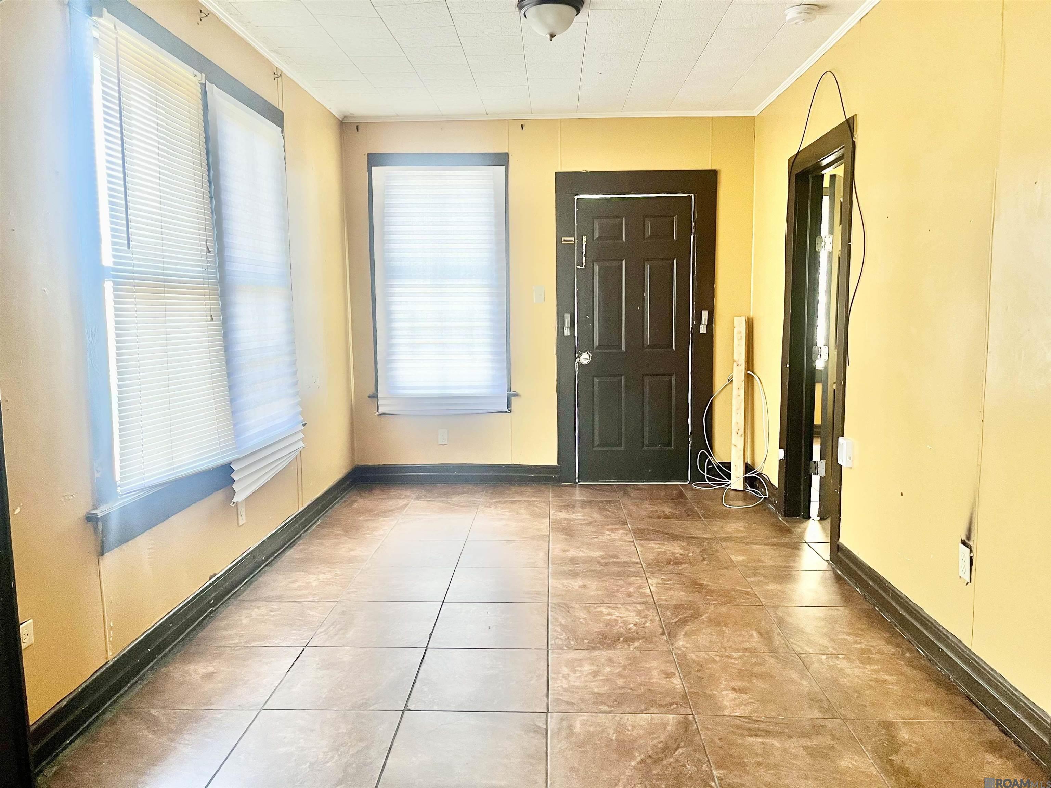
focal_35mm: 26
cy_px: 394
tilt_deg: -6.3
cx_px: 526
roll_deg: +1.0
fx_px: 789
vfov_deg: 53.1
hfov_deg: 67.3
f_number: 1.6
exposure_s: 1/87
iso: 125
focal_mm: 5.1
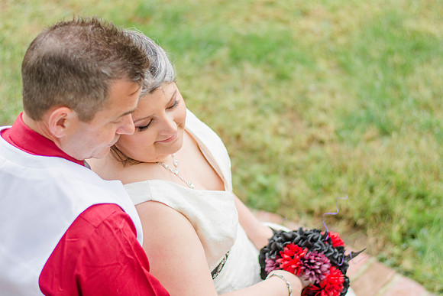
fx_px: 923
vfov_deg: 18.2
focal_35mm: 75
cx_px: 222
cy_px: 148
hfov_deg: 27.0
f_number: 2
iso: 100
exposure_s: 1/160
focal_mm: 50
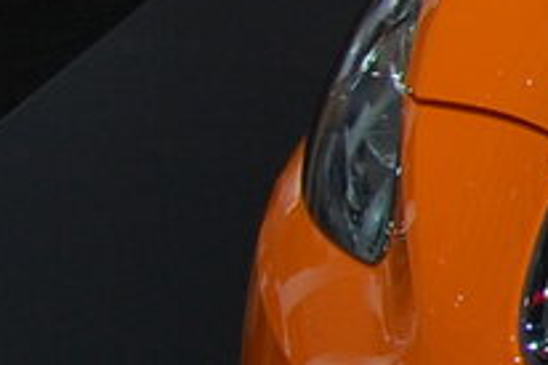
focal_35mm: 327
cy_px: 40
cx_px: 1987
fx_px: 4974
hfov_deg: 5.6
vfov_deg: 4.2
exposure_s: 1/125
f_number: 6.3
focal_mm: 28
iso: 200
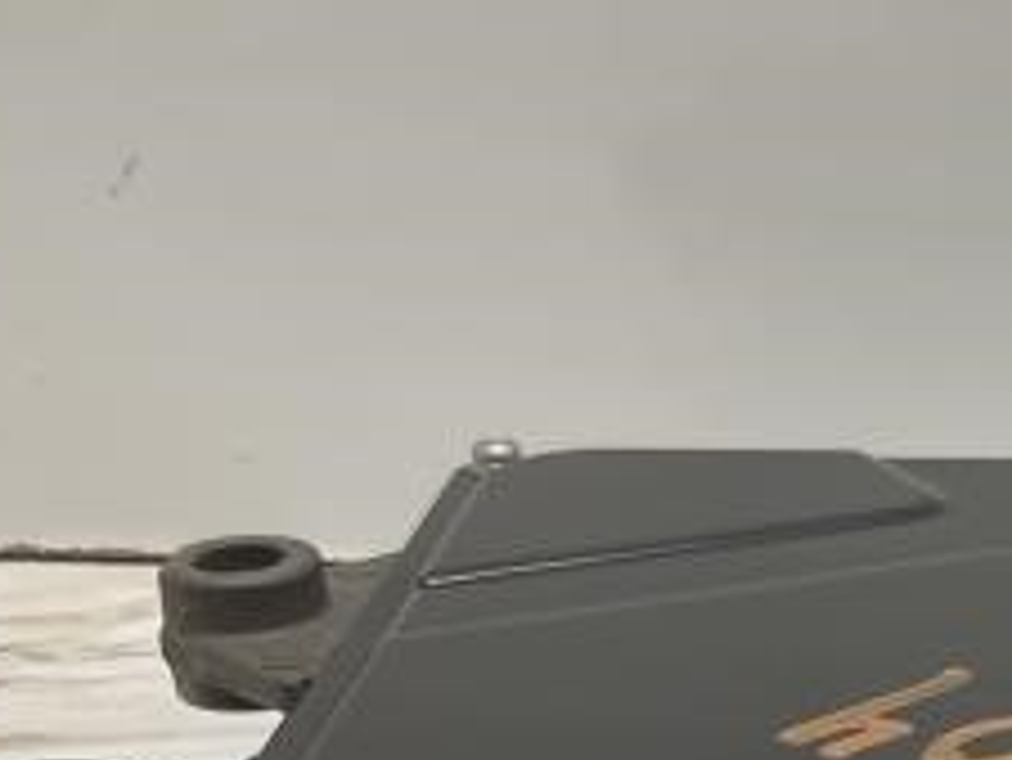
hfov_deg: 18.1
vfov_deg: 13.3
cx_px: 1232
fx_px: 3013
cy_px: 1237
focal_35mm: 103
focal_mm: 3
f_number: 1.8
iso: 25
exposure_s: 1/378
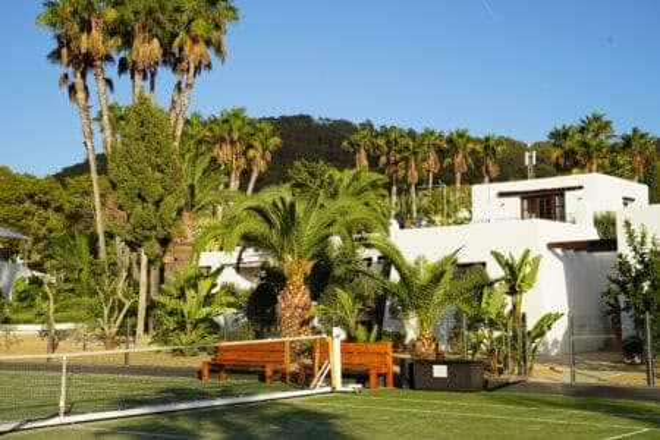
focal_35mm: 50
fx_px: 917
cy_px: 220
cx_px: 330
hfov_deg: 39.6
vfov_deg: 27.0
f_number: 10
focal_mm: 50
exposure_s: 1/160
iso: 100
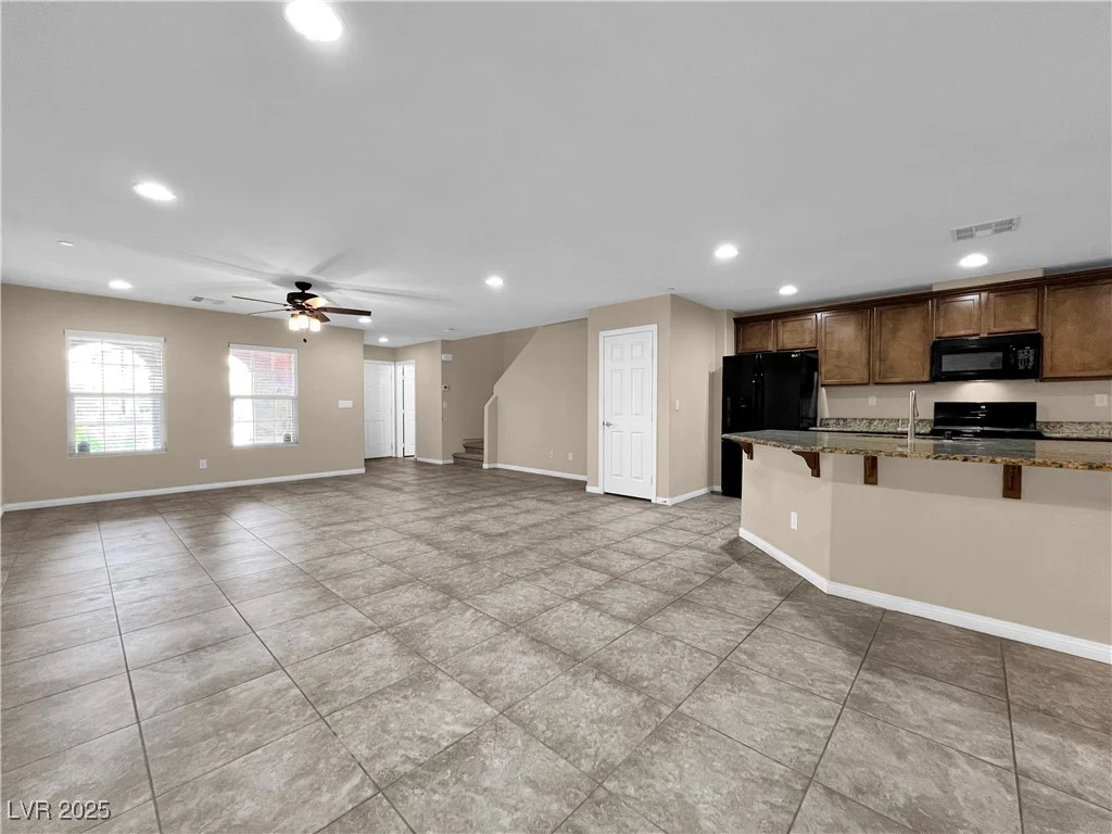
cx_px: 556
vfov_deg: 89.9
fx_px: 418
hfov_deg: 106.2
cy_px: 417
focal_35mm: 13
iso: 200
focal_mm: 1.57
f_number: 1.8
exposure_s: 1/60
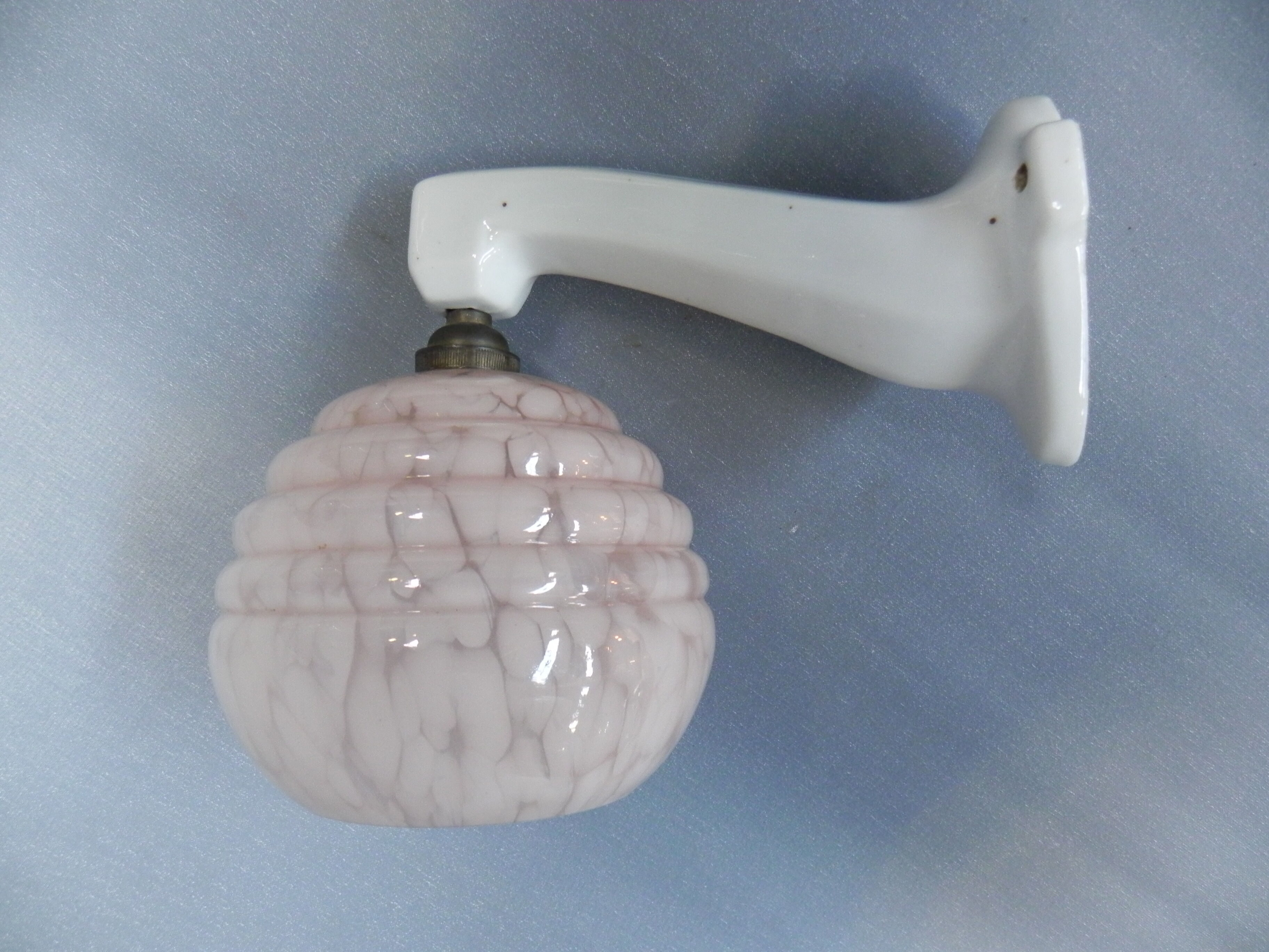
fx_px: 953
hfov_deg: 67.3
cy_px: 476
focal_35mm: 26
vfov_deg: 53.1
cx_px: 634
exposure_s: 1/20.1
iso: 400
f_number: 2.8
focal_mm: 4.6
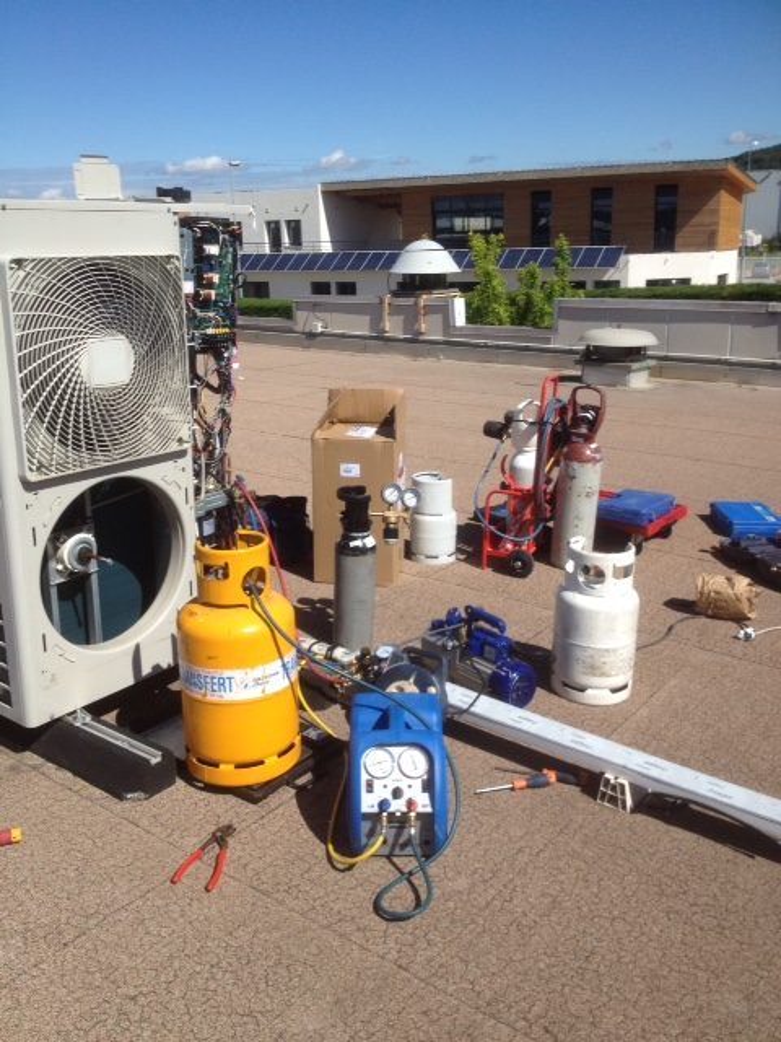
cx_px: 390
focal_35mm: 35
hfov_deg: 40.7
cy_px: 521
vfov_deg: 52.6
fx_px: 1053
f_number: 2.4
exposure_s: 1/2404
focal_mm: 4.28
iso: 50
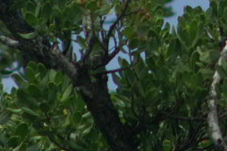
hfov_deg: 0.8
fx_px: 16780
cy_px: -167
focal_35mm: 2663
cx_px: 418
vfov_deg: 0.5
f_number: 7.1
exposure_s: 1/1000
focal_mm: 300
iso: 100
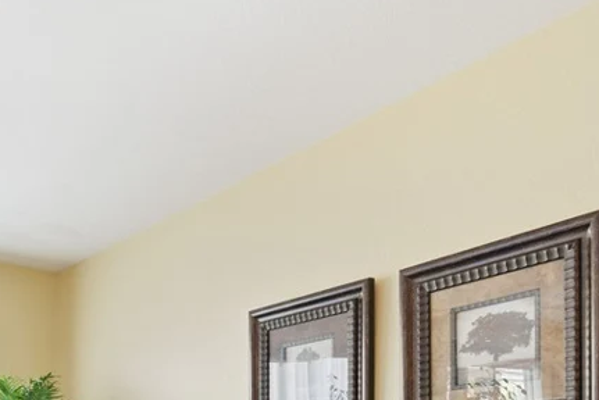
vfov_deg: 30.4
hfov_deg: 46.3
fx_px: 633
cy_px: 466
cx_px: 74
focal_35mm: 38
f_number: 9
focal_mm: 16
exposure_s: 1/250
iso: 400
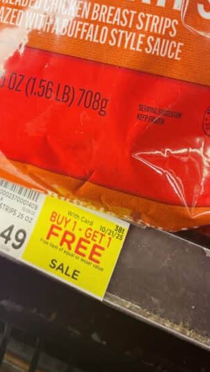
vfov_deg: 36.5
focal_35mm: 53
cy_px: 30
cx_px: 89
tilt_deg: -34.6
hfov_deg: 22.6
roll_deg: -6.3
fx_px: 524
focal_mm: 4.2
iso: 50
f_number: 1.6
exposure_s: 1/120
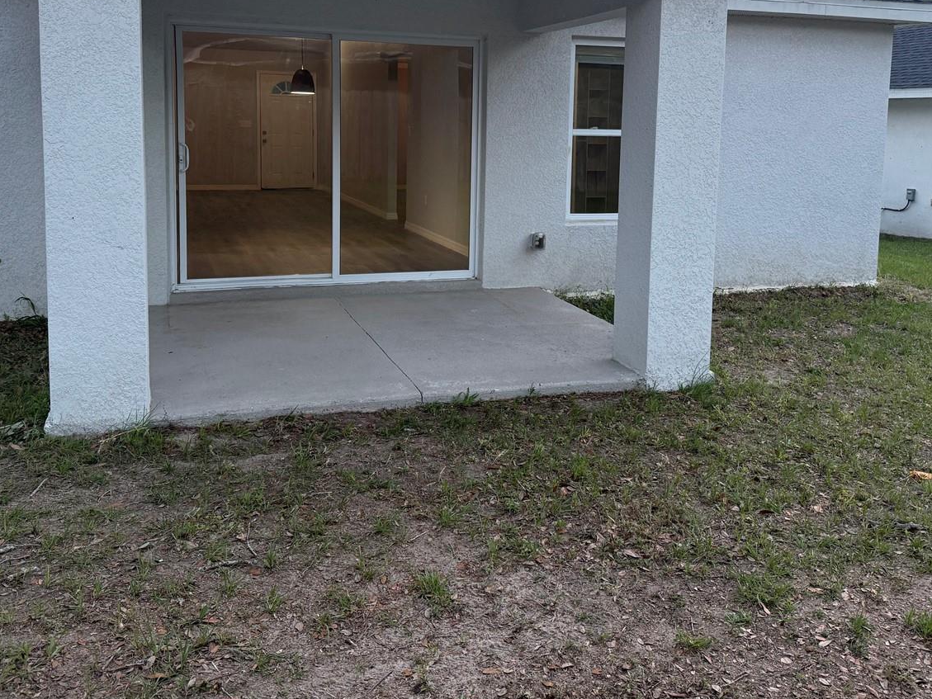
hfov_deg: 53.9
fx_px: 916
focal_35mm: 34
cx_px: 487
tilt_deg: -4.9
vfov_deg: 41.0
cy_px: 209
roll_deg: -1.1
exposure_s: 1/133
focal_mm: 6.76
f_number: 1.78
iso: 200
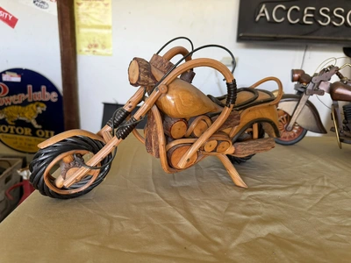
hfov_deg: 71.6
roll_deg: -2.7
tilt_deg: -14.2
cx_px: 176
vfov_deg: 56.8
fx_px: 243
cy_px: 132
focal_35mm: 24
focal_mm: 6.76
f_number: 1.78
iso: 200
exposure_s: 1/109
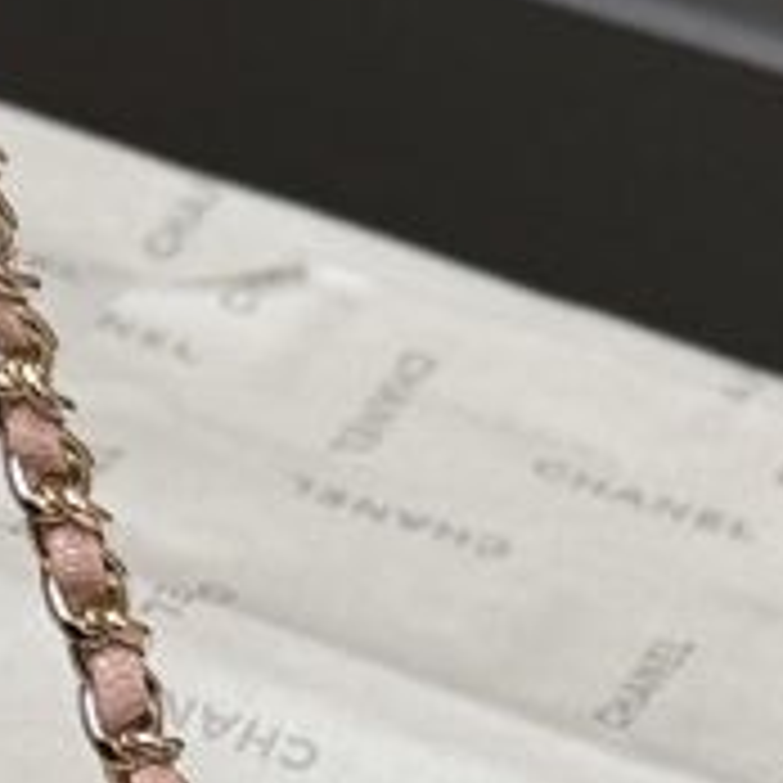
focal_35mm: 352
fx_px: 9008
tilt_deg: -49.4
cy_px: 1638
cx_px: -50
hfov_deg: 5.0
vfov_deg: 4.9
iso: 100
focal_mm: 6.76
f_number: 1.78
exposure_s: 1/121
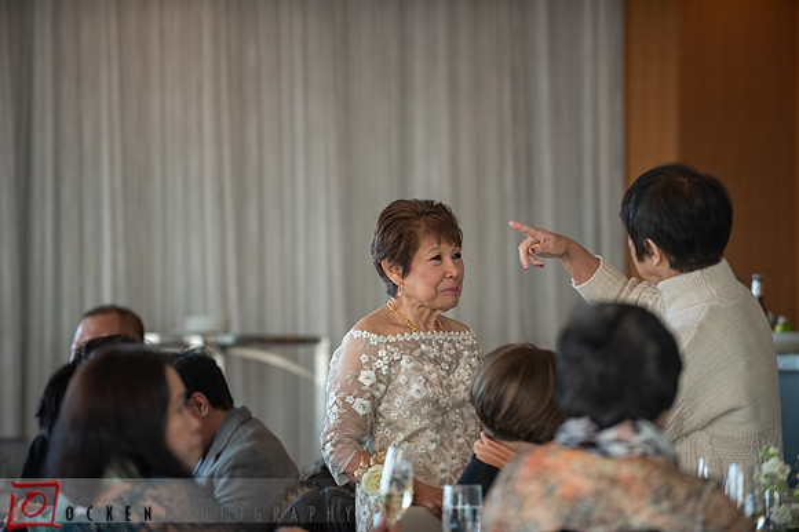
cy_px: 266
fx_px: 4441
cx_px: 400
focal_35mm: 200
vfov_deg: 6.9
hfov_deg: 10.3
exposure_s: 1/200
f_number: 2.8
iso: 800
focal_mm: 200
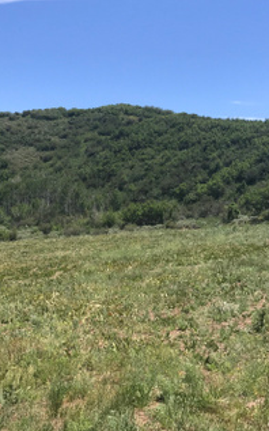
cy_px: 261
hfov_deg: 28.4
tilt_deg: -3.7
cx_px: 94
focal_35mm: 45
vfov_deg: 44.1
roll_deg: +0.3
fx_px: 528
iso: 20
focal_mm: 3.99
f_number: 1.8
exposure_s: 1/1808
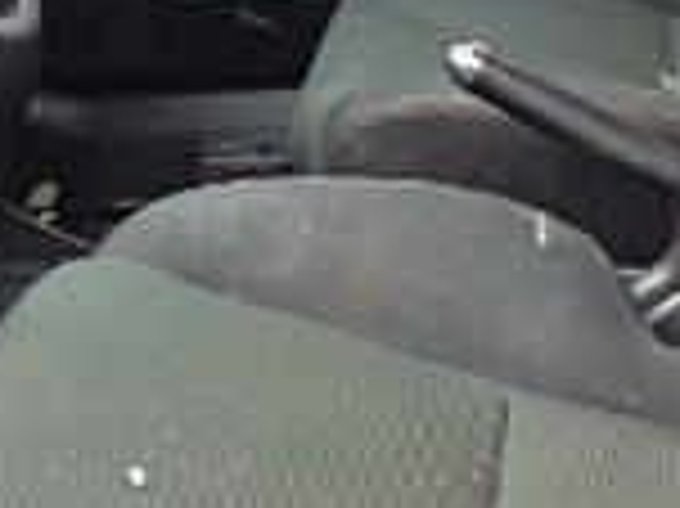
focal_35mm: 89
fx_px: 1747
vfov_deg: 16.1
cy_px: -54
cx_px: 41
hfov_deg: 21.4
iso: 125
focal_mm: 3.7
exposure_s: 1/200
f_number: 3.5
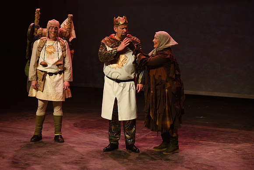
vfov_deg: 19.5
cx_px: 127
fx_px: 494
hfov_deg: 28.8
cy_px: 85
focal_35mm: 70
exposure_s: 1/160
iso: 1250
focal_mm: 70
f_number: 3.5
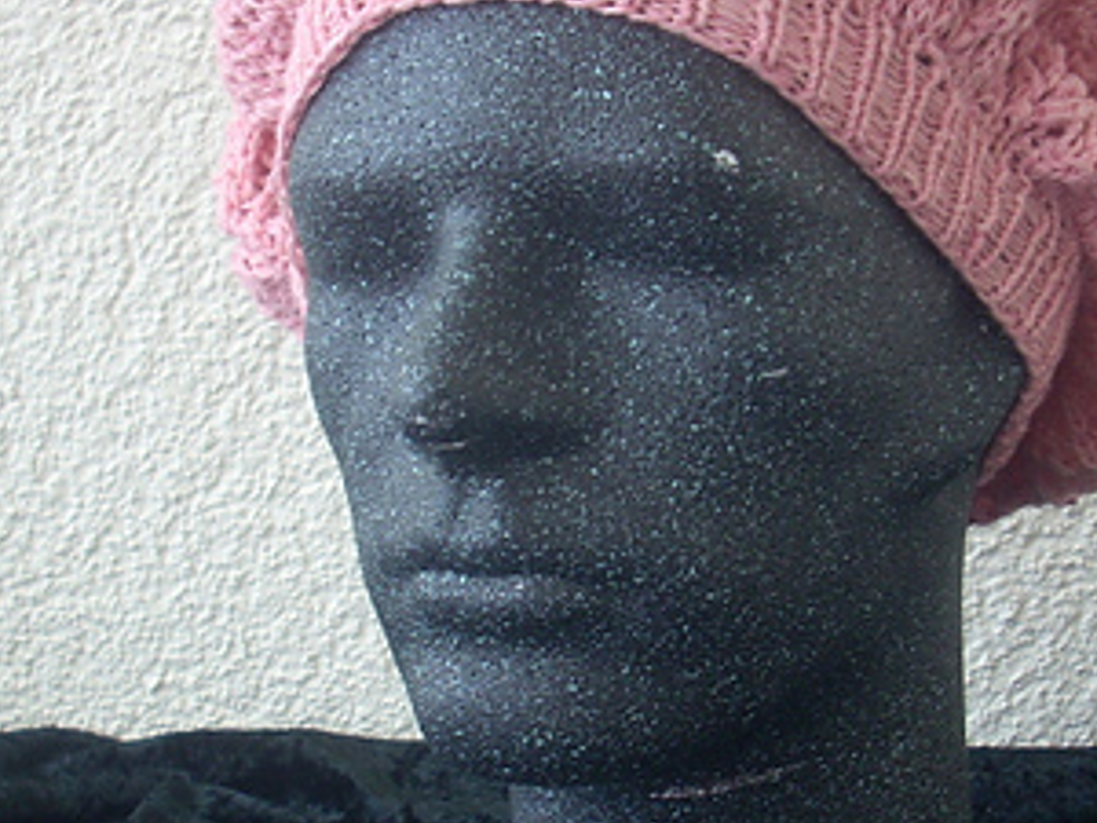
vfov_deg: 18.7
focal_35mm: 79
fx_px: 2504
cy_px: 395
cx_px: 578
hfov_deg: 24.7
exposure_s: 1/68.3
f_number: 2.8
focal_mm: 6.2
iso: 64
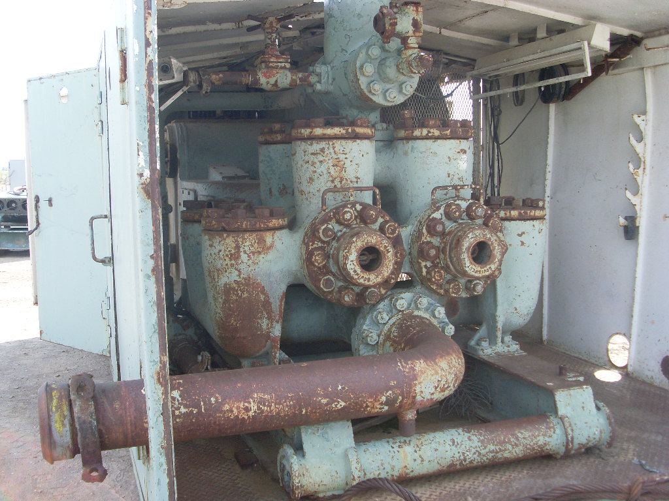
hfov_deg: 49.0
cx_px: 334
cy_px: 250
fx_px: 734
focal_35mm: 38
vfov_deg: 37.7
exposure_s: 1/350
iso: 80
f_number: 3
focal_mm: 6.3
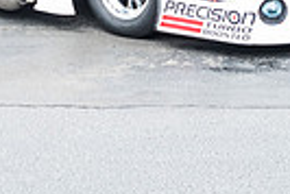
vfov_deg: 8.5
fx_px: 1266
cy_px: -123
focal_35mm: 157
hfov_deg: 13.1
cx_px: 100
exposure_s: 1/125
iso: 400
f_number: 5
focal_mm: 24.3
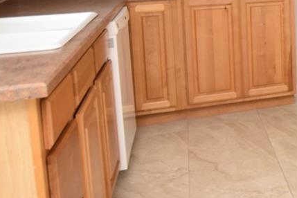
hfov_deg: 25.7
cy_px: -14
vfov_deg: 22.9
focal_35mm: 56
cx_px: 456
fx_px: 462
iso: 220
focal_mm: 10
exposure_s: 1/60
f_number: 4
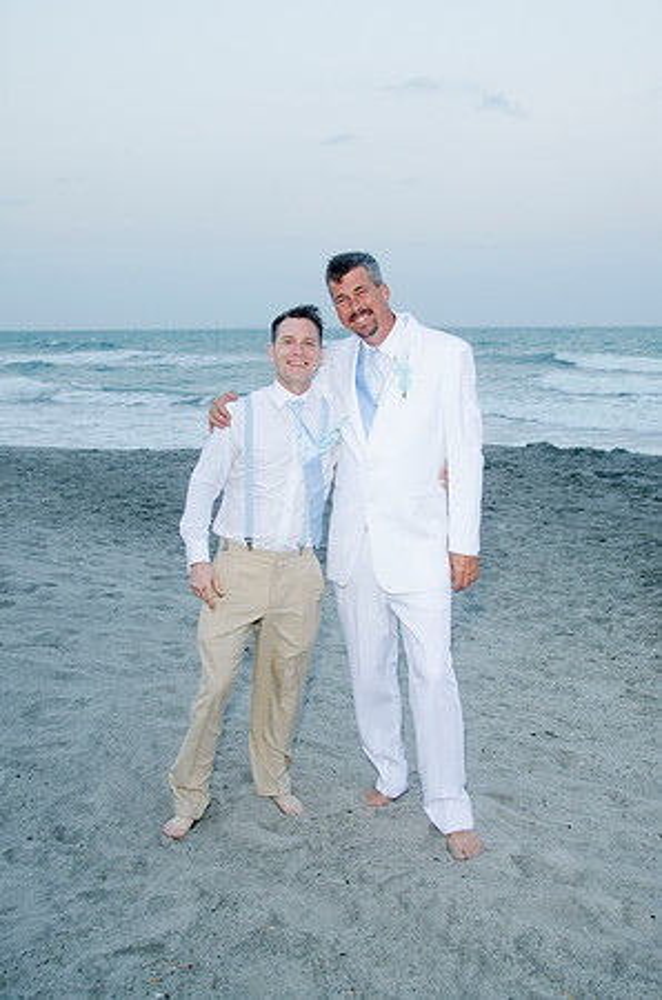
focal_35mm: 36
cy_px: 500
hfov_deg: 36.7
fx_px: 998
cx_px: 331
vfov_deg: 53.2
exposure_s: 1/30
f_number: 5.6
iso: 200
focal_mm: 24
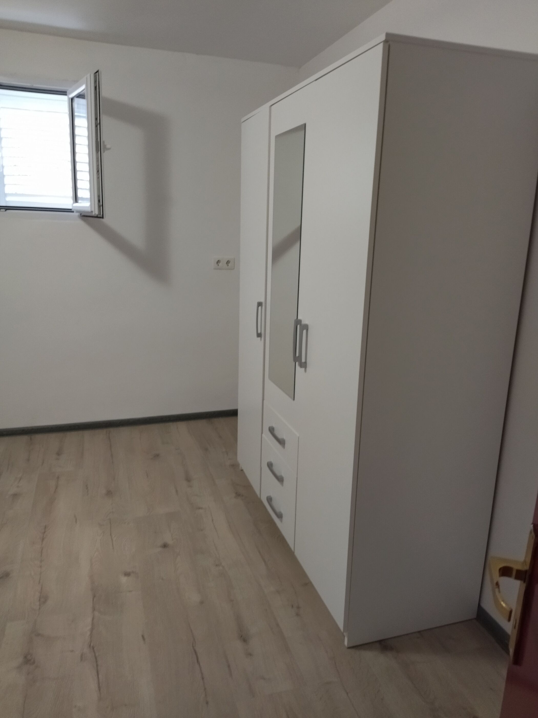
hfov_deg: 51.4
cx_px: 269
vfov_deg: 65.3
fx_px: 560
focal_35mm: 27
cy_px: 359
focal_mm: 4.74
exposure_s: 1/33
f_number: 1.79
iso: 281
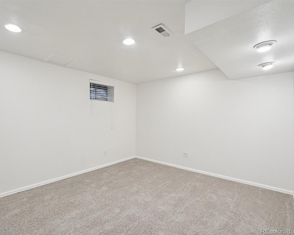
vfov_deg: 77.0
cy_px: 118
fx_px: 148
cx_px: 119
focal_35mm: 17
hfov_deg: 88.6
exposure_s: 1/13
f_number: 8
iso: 800
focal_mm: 10
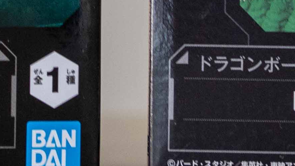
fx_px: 4491
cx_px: 88
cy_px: -196
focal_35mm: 574
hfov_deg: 3.8
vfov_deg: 2.1
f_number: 3.5
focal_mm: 70
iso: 320
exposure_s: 1/100
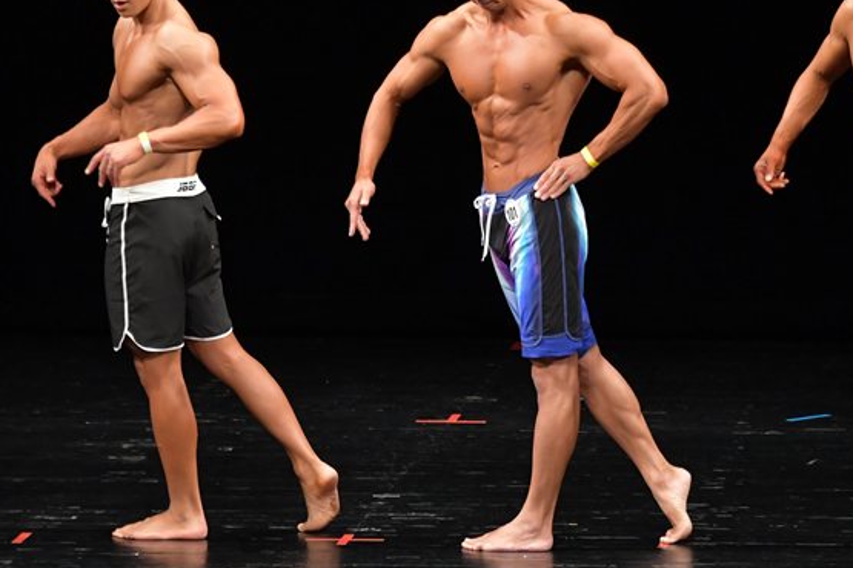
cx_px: 559
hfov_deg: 5.8
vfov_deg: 3.9
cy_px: 243
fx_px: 8435
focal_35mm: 356
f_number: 5.6
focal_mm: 170
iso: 3200
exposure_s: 1/400
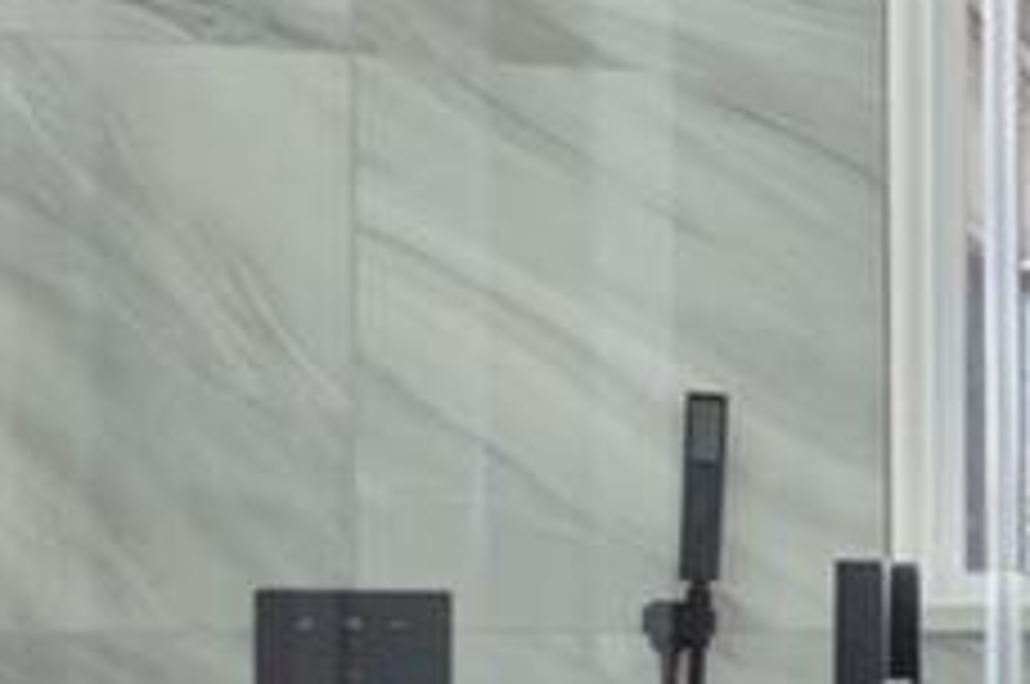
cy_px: 675
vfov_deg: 12.8
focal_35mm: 105
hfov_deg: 11.4
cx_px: 3090
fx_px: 3000
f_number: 7.1
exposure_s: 1/2.5
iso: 100
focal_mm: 10
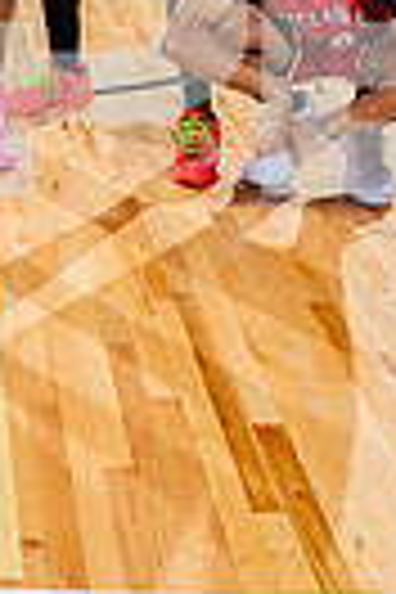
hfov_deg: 15.9
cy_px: -256
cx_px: -94
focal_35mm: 82
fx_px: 1353
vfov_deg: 21.4
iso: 250
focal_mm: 24
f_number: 7.1
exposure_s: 1/250
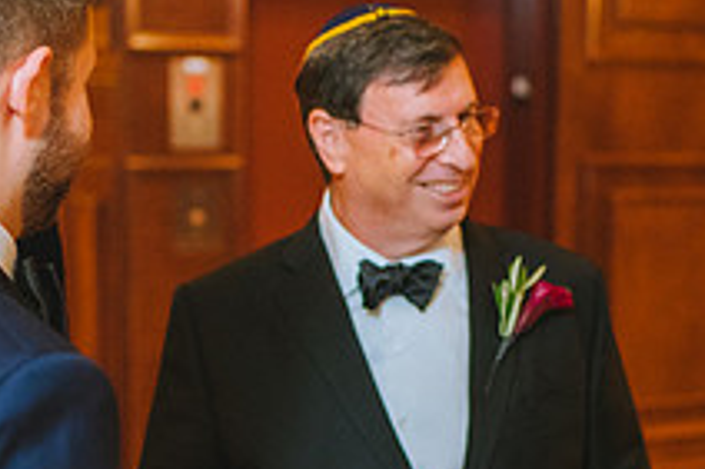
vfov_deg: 14.2
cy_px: 338
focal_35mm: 96
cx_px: 555
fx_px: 1878
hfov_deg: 21.0
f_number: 2
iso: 1600
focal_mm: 35
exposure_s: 1/100
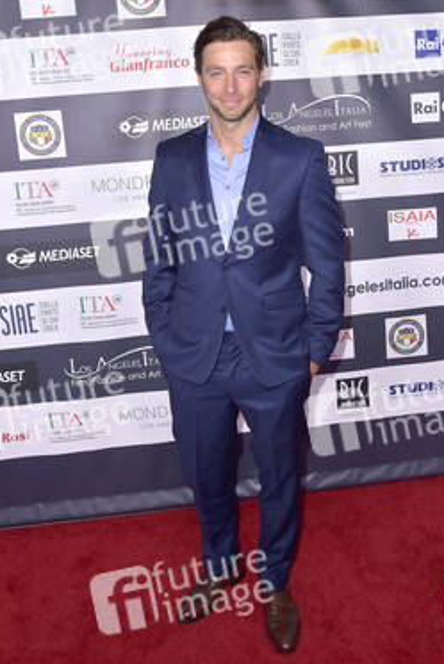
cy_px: 325
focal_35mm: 29
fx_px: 535
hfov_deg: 45.1
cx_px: 234
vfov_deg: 63.6
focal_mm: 27
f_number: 6.3
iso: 500
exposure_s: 1/320
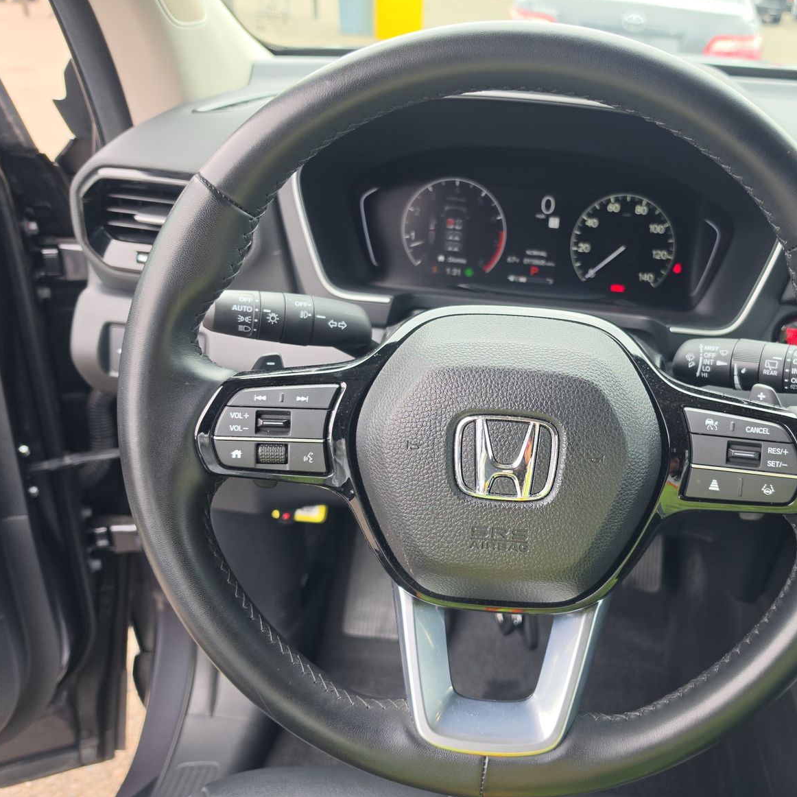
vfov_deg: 57.3
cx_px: 523
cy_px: 398
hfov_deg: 56.2
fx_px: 729
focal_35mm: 28
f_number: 1.4
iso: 10
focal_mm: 6.5
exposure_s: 1/119
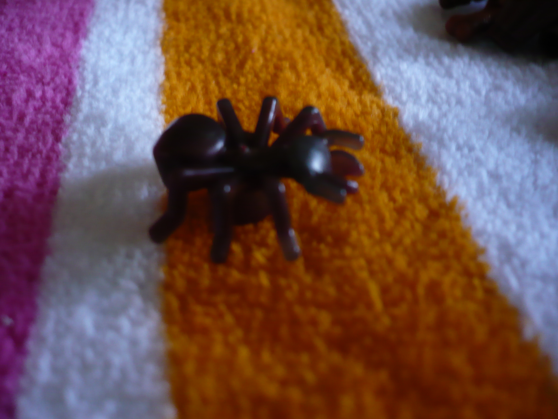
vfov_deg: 40.7
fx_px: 564
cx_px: 279
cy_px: 210
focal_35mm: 35
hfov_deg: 52.6
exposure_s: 1/20
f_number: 2.8
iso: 200
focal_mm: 5.8
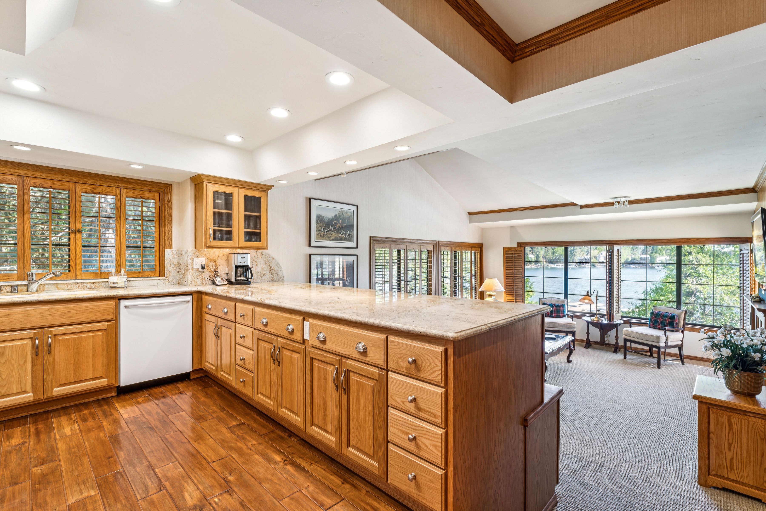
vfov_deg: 72.7
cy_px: 256
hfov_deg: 95.7
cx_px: 383
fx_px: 347
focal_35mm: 16
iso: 100
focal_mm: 16.3
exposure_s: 1/2
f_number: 13
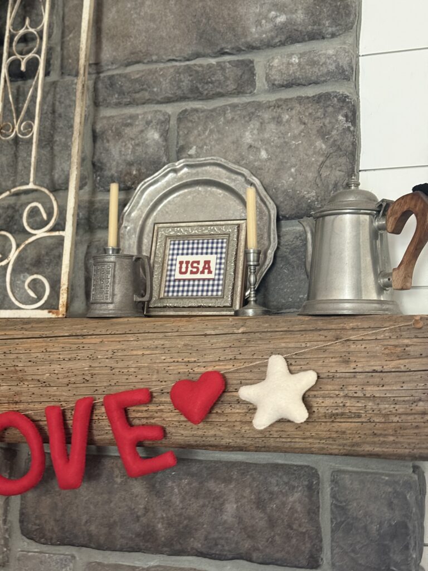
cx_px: 214
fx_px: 791
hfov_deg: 30.3
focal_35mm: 48
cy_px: 286
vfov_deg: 39.7
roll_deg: -2.2
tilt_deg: +6.7
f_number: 1.78
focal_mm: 6.76
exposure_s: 1/30
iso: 640
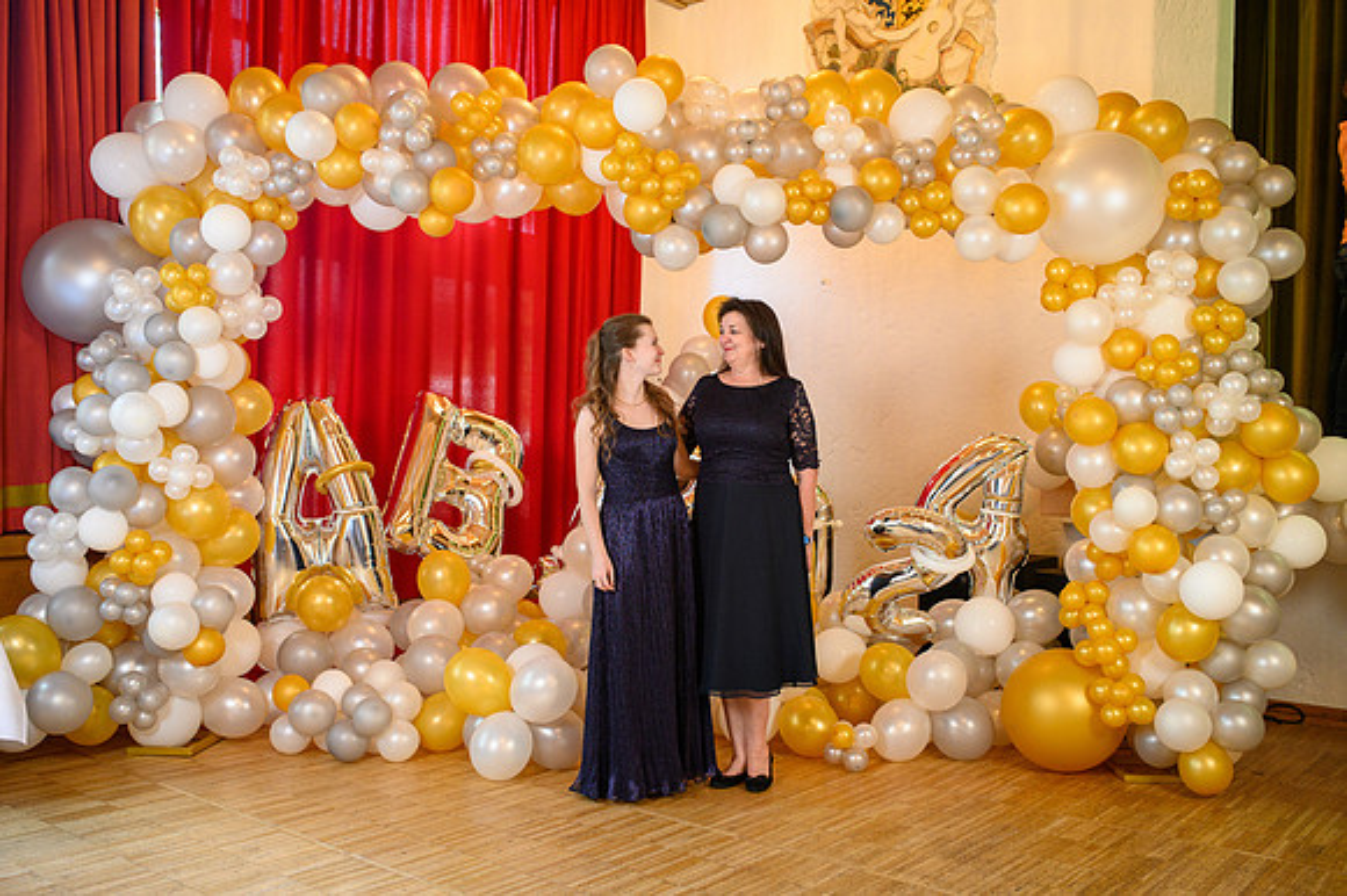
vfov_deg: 37.8
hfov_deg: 54.5
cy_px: 448
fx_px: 1309
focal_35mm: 35
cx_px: 674
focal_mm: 35
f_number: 3.5
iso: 1250
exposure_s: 1/100
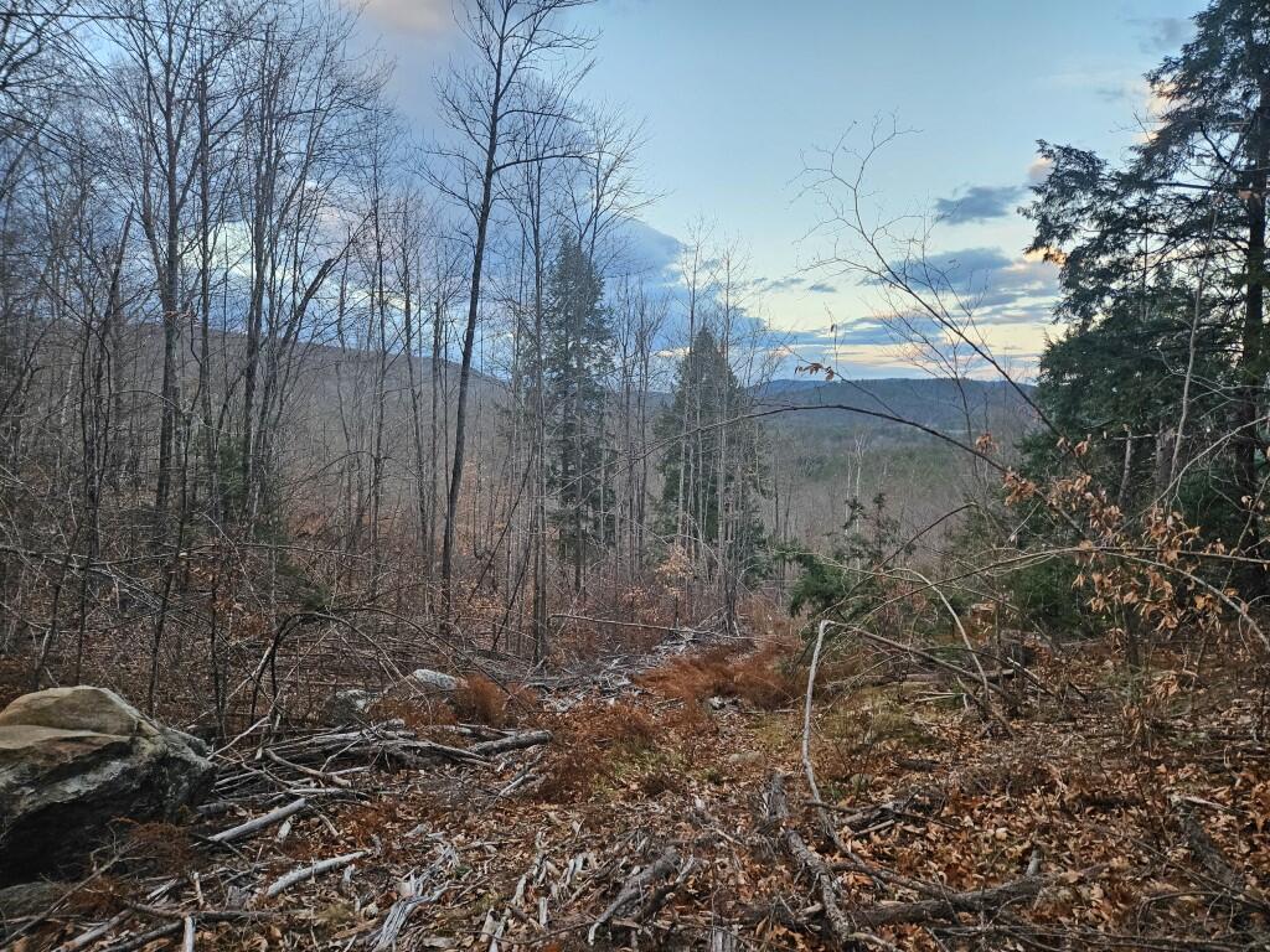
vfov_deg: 58.9
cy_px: 476
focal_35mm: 23
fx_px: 844
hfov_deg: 73.9
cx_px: 635
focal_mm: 5.4
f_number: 1.8
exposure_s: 1/120
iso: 80
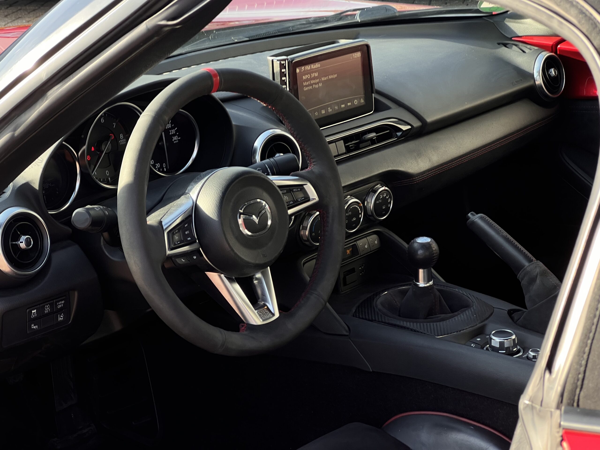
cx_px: 300
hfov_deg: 25.3
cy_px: 225
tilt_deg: -17.4
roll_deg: +1.8
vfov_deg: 19.1
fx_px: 1335
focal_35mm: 77
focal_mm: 9
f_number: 2.8
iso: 100
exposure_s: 1/99
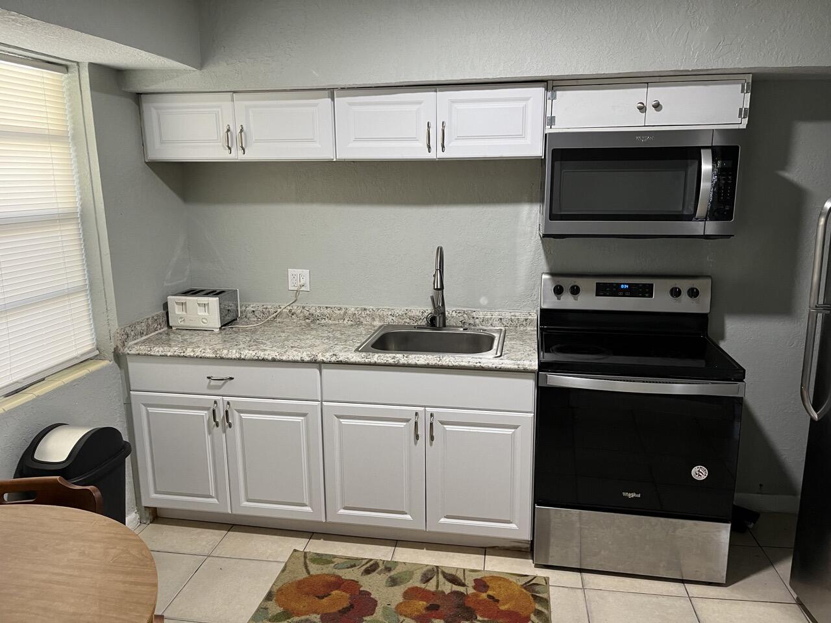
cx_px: 416
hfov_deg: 67.3
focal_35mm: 26
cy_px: 312
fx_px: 624
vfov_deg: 53.1
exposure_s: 1/60
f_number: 1.6
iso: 125
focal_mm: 5.1
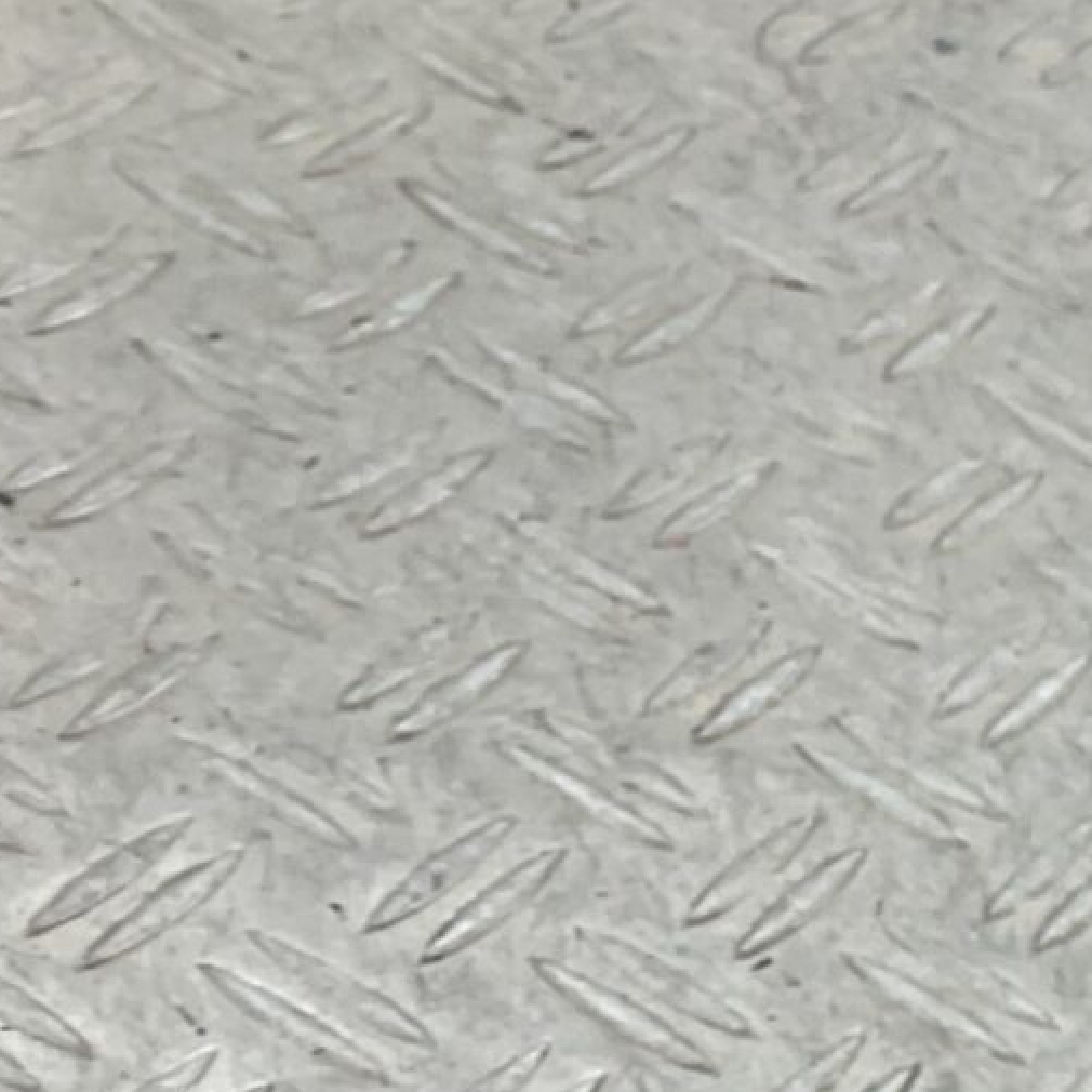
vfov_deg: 13.4
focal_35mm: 130
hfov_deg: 11.1
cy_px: 500
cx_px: 2666
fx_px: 4640
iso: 20
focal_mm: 3
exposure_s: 1/100
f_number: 1.8
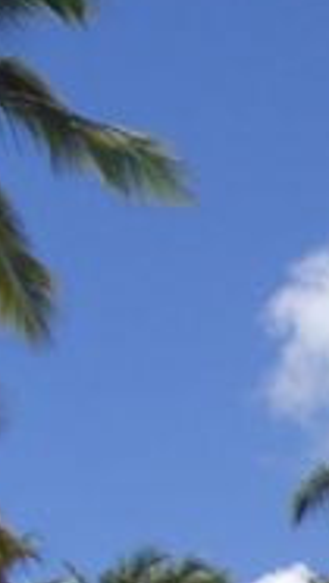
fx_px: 3526
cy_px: 1160
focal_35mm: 228
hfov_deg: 4.9
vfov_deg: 8.9
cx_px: 1253
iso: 64
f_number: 8
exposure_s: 1/200
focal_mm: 6.2
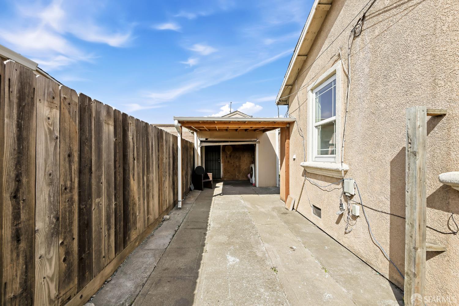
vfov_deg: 81.2
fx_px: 178
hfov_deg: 104.3
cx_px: 230
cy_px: 153
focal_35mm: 14
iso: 64
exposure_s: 1/125
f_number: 8
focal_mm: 14
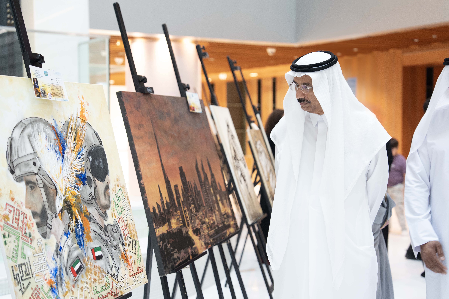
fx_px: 711
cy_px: 150
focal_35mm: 57
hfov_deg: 35.1
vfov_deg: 23.8
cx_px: 224
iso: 1600
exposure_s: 1/100
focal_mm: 57
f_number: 2.8
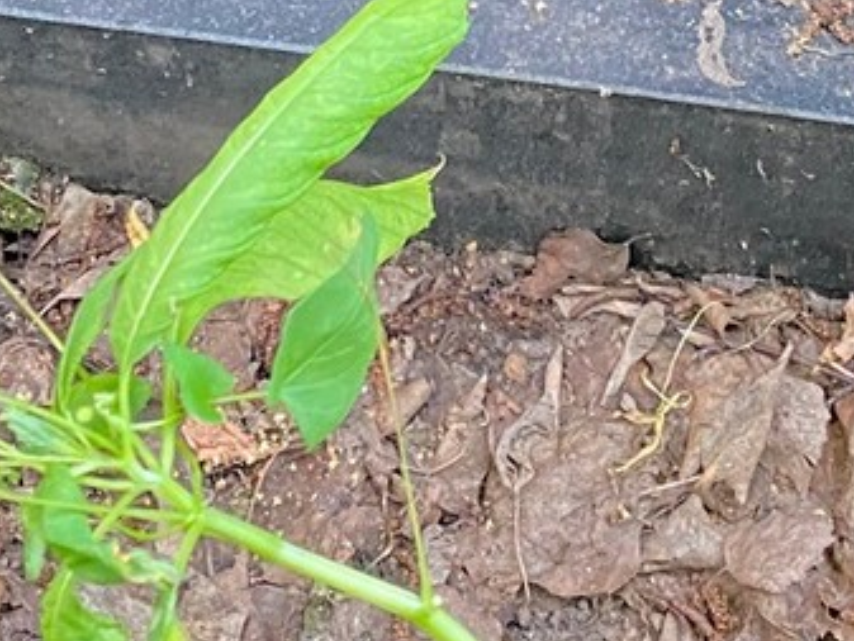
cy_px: -258
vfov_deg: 12.8
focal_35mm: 111
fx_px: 2739
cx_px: 760
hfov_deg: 17.5
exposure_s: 1/60
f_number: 1.8
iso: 320
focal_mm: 4.25
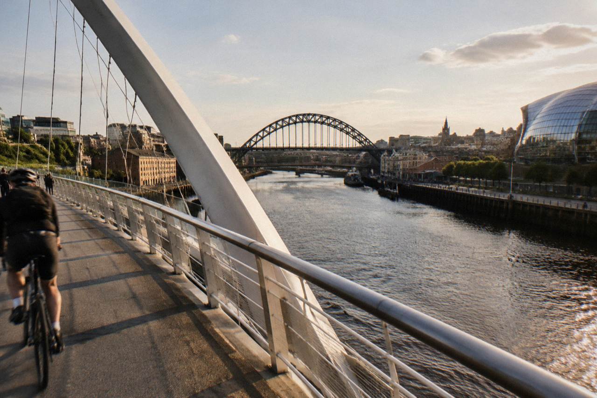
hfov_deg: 40.3
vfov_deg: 27.5
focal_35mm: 49
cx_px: 298
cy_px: 199
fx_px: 812
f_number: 7.1
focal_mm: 49
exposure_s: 1/640
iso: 500
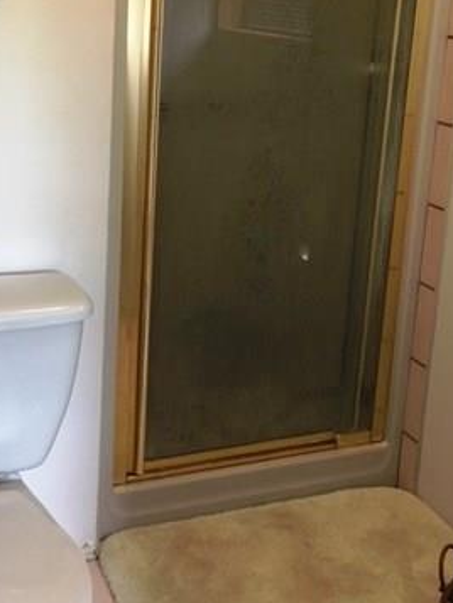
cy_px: 198
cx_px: 177
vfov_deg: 36.4
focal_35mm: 52
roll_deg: -4.0
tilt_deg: -12.1
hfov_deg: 28.0
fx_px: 907
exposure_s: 1/30
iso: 125
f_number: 2.2
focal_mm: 4.15
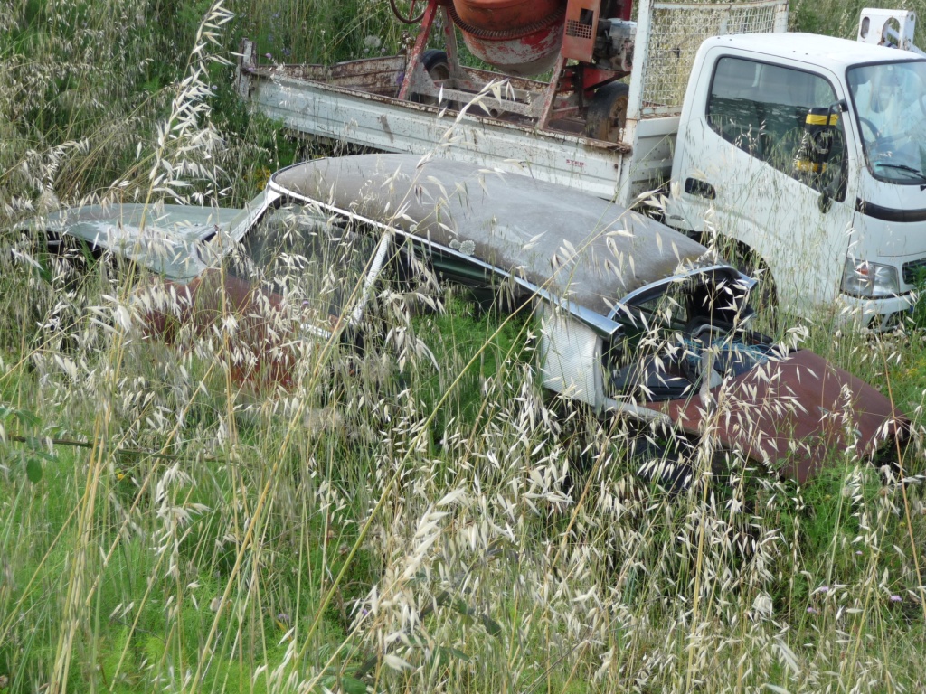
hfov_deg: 29.0
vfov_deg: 21.9
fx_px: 1792
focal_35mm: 67
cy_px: 347
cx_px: 463
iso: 100
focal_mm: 11.3
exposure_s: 1/160
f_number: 4.5
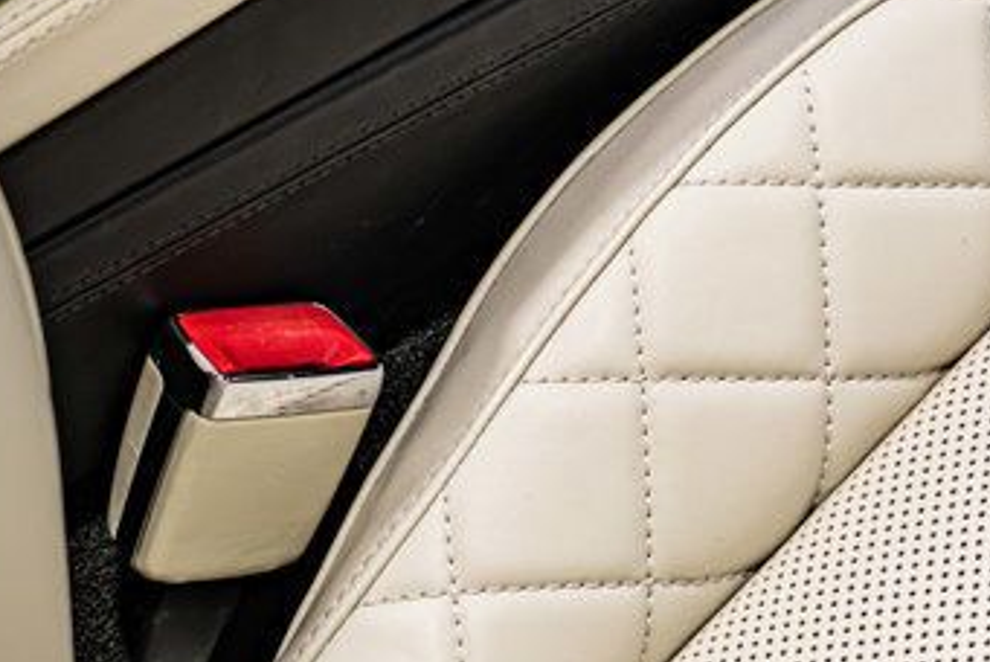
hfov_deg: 11.0
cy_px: 62
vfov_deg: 7.4
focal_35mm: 186
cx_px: 842
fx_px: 5119
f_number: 4
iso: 1600
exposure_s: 1/125
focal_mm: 62
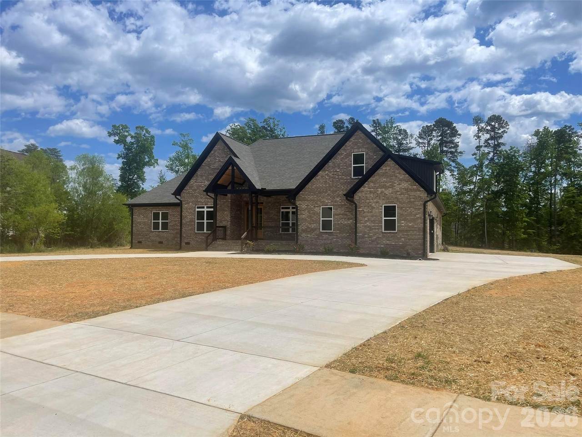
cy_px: 218
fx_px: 420
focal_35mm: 25
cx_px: 291
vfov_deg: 54.9
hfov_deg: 69.4
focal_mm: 5.1
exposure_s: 1/7937
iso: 32
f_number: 1.6
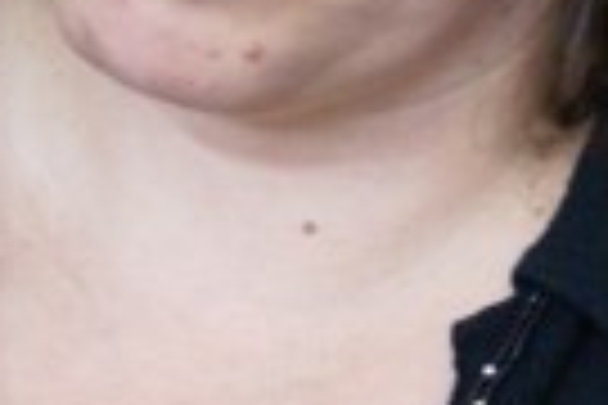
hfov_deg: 4.4
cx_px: 113
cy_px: -310
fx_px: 7903
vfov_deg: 2.9
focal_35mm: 468
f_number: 5.6
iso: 800
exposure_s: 1/50
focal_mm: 60
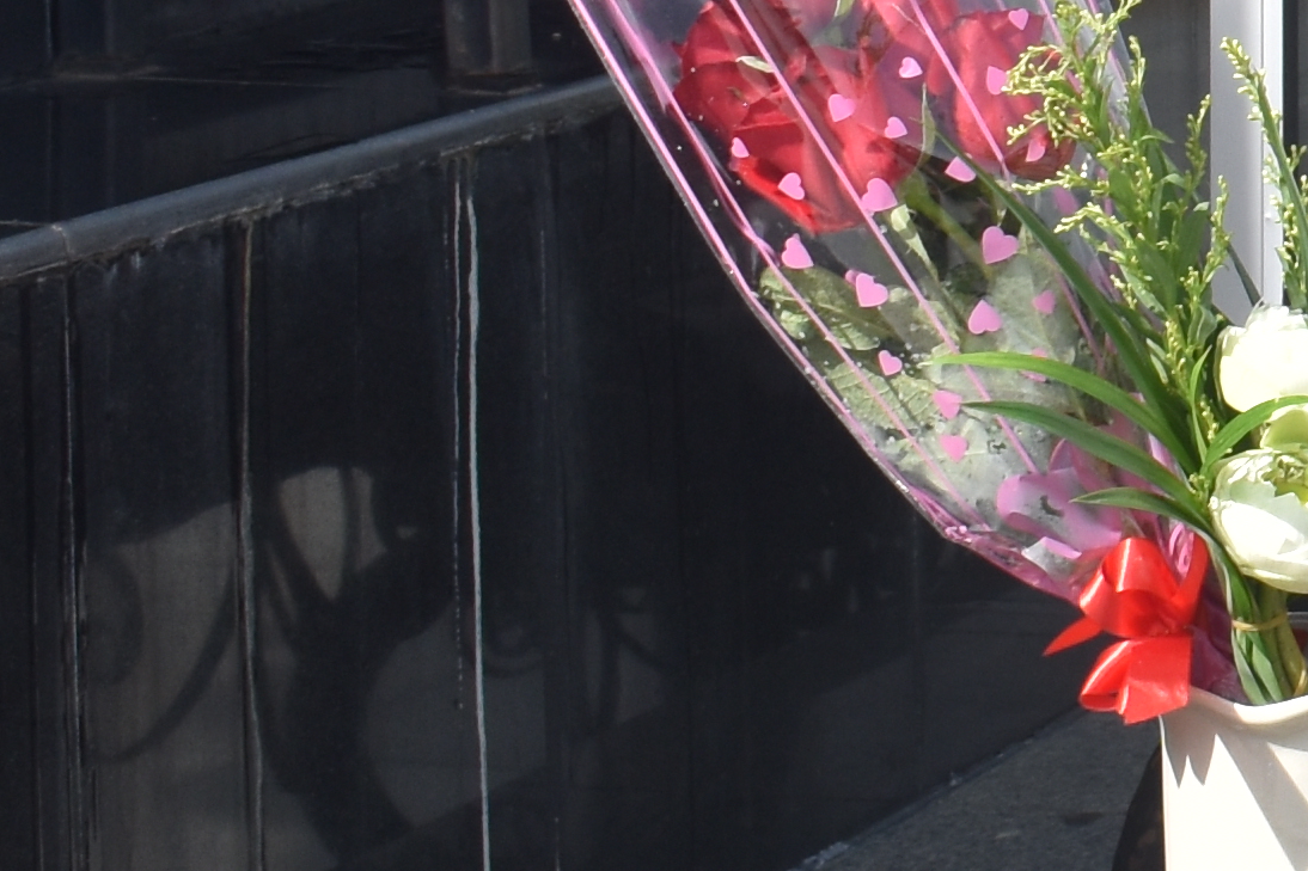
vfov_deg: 7.4
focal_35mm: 181
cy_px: -478
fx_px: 6575
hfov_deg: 10.5
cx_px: 2551
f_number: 9
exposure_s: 1/320
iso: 200
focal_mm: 22
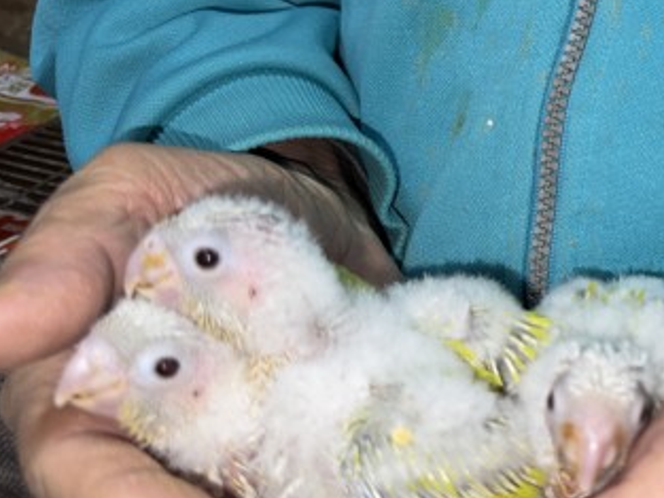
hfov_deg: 35.1
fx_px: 940
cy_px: 214
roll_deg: -0.7
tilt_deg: -28.3
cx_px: 672
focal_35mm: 49
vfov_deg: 29.7
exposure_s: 1/79
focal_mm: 6.76
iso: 50
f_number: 1.78
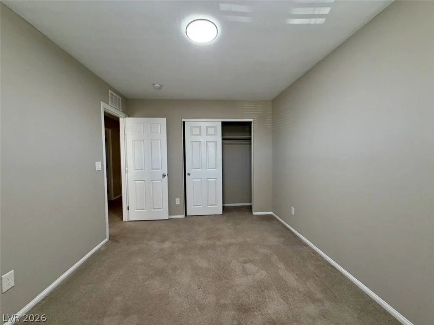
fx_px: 176
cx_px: 217
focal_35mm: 14
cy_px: 162
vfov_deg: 85.7
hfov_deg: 102.1
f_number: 2.2
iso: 250
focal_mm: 2.22
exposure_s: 1/60
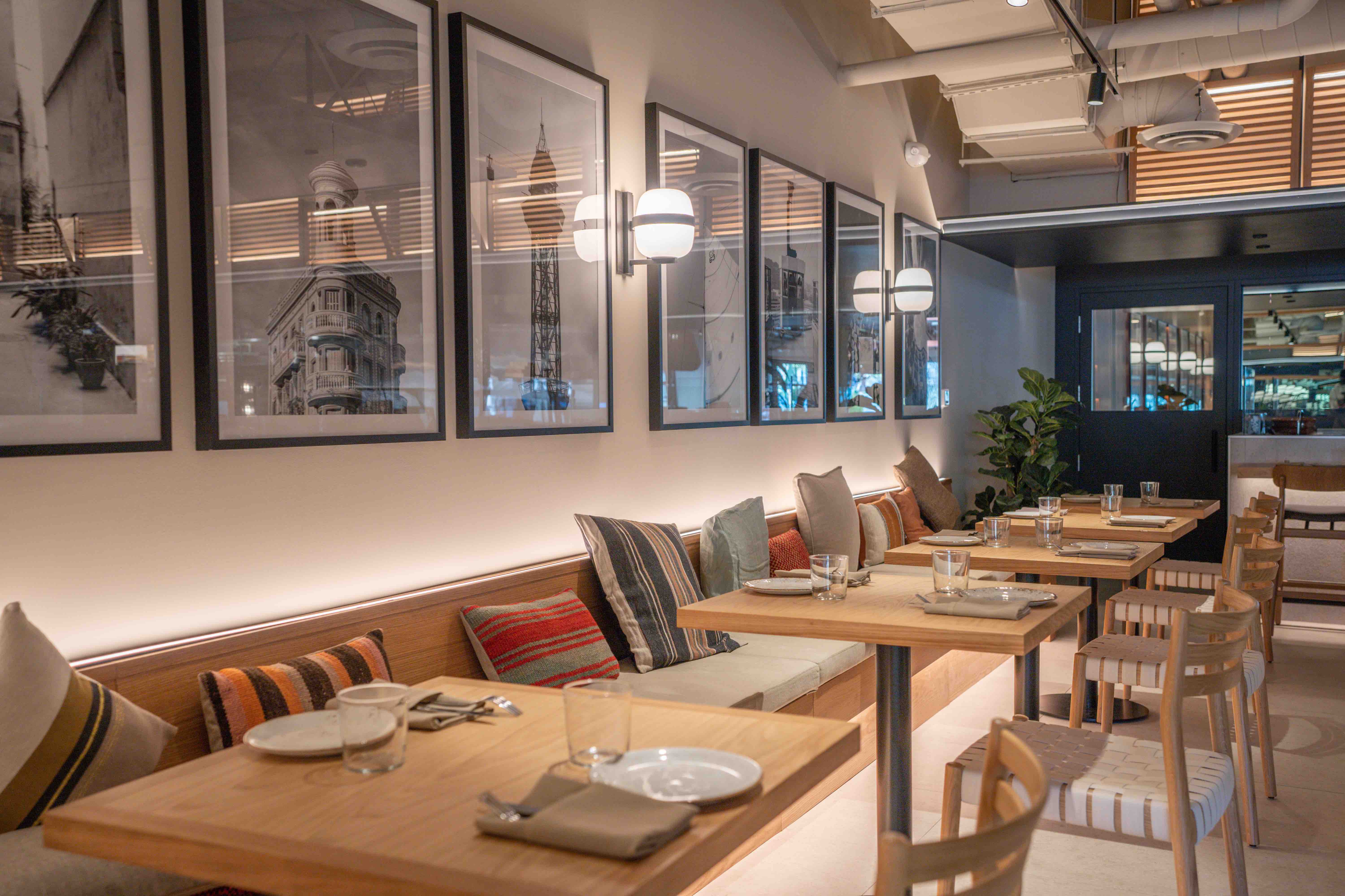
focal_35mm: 35
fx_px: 1308
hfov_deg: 54.4
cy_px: 448
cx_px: 672
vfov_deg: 37.9
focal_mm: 35
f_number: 3.5
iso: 320
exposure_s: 1/100
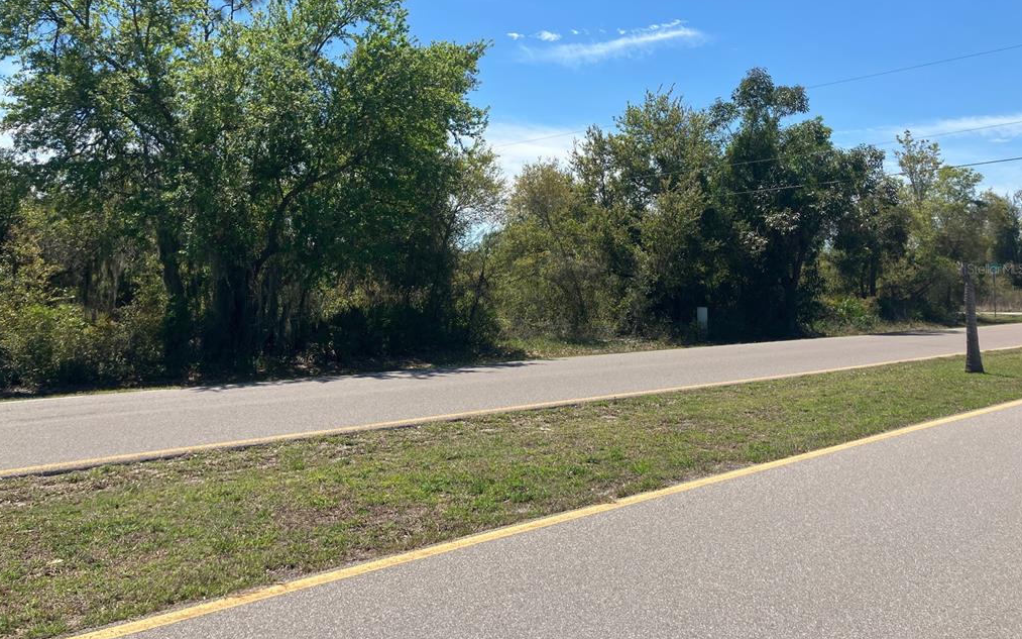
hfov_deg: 62.9
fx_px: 836
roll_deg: +0.0
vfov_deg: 41.7
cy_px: 269
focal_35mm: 30
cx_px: 512
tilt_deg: +2.0
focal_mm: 3.99
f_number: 1.8
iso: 32
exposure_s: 1/2024
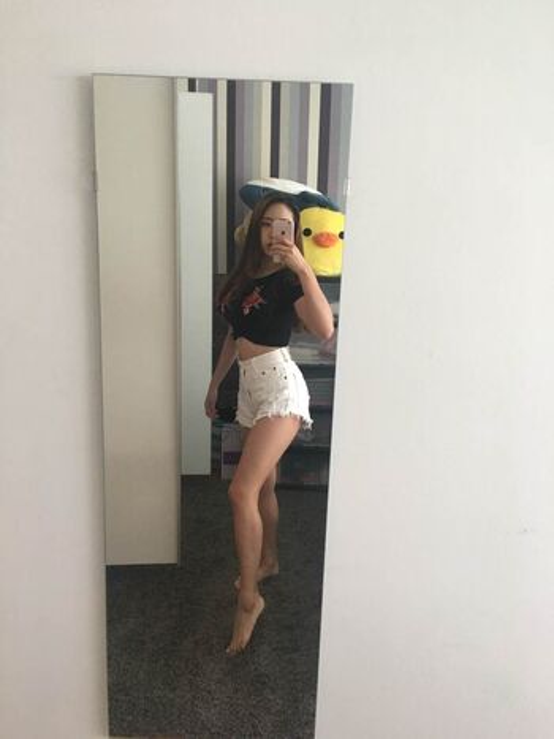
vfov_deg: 61.7
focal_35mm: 29
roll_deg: -1.4
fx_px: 619
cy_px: 370
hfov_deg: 48.2
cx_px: 277
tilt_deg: -13.1
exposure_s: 1/33
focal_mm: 4.15
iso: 125
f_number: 2.2
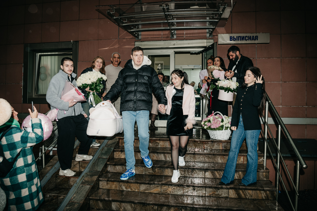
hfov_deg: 70.6
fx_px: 224
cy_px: 106
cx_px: 158
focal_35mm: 25
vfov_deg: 50.5
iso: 400
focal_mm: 24
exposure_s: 1/160
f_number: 4
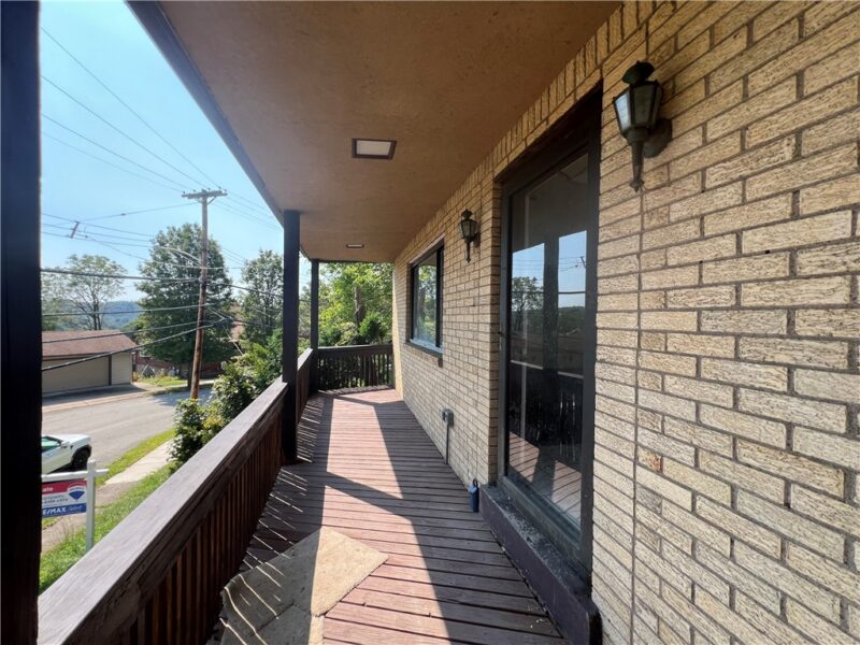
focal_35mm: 13
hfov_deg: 106.2
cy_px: 322
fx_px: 323
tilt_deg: +0.1
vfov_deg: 89.9
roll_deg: -1.8
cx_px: 430
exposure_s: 1/401
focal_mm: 1.57
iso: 32
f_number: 1.8
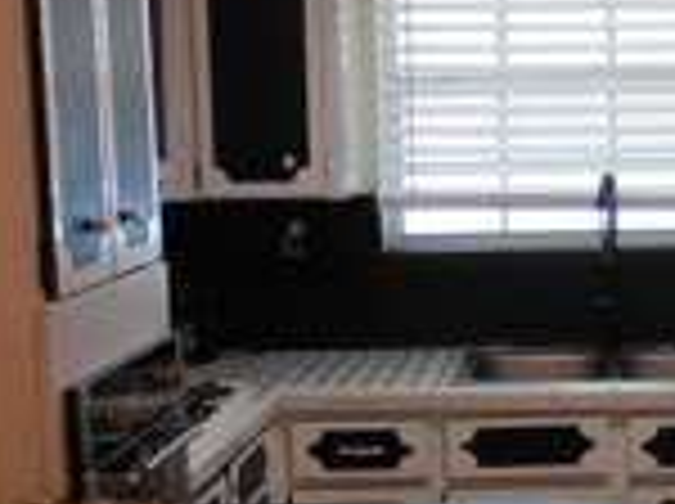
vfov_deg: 18.4
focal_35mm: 80
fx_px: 1557
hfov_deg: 23.7
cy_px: 304
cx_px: 621
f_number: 3.3
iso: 800
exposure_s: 1/160
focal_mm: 4.5
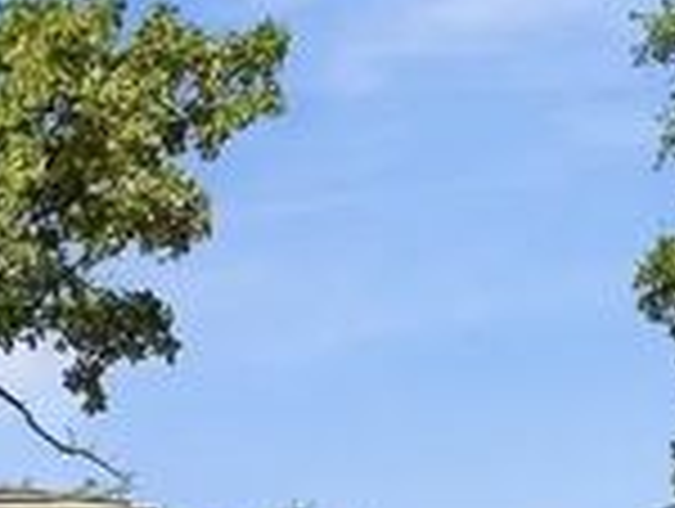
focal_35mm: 118
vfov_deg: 11.3
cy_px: 1027
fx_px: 2305
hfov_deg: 14.7
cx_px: -518
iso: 100
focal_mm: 18
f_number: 10
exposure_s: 1/160
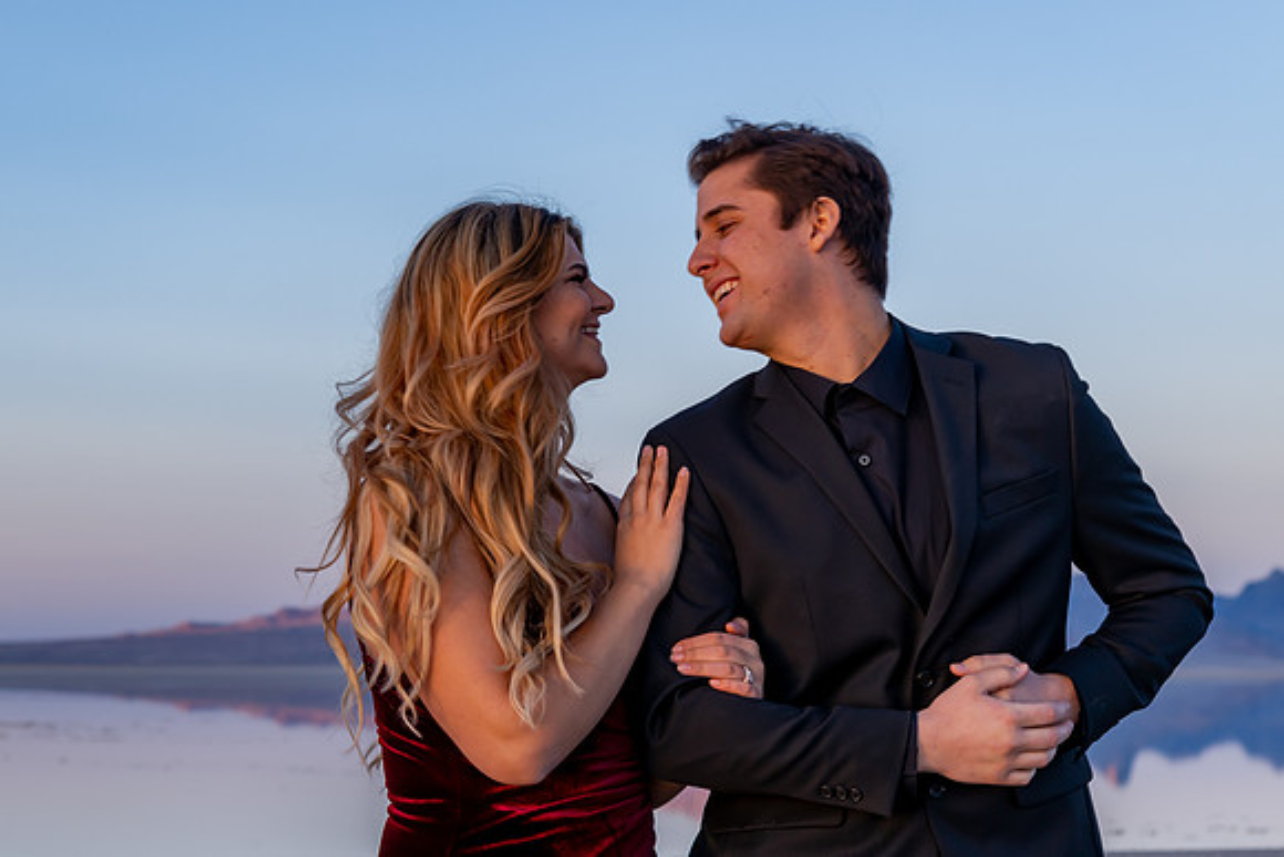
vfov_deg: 14.9
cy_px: 430
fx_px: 3285
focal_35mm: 92
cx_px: 478
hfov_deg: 22.1
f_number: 5.6
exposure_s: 1/100
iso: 200
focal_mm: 66
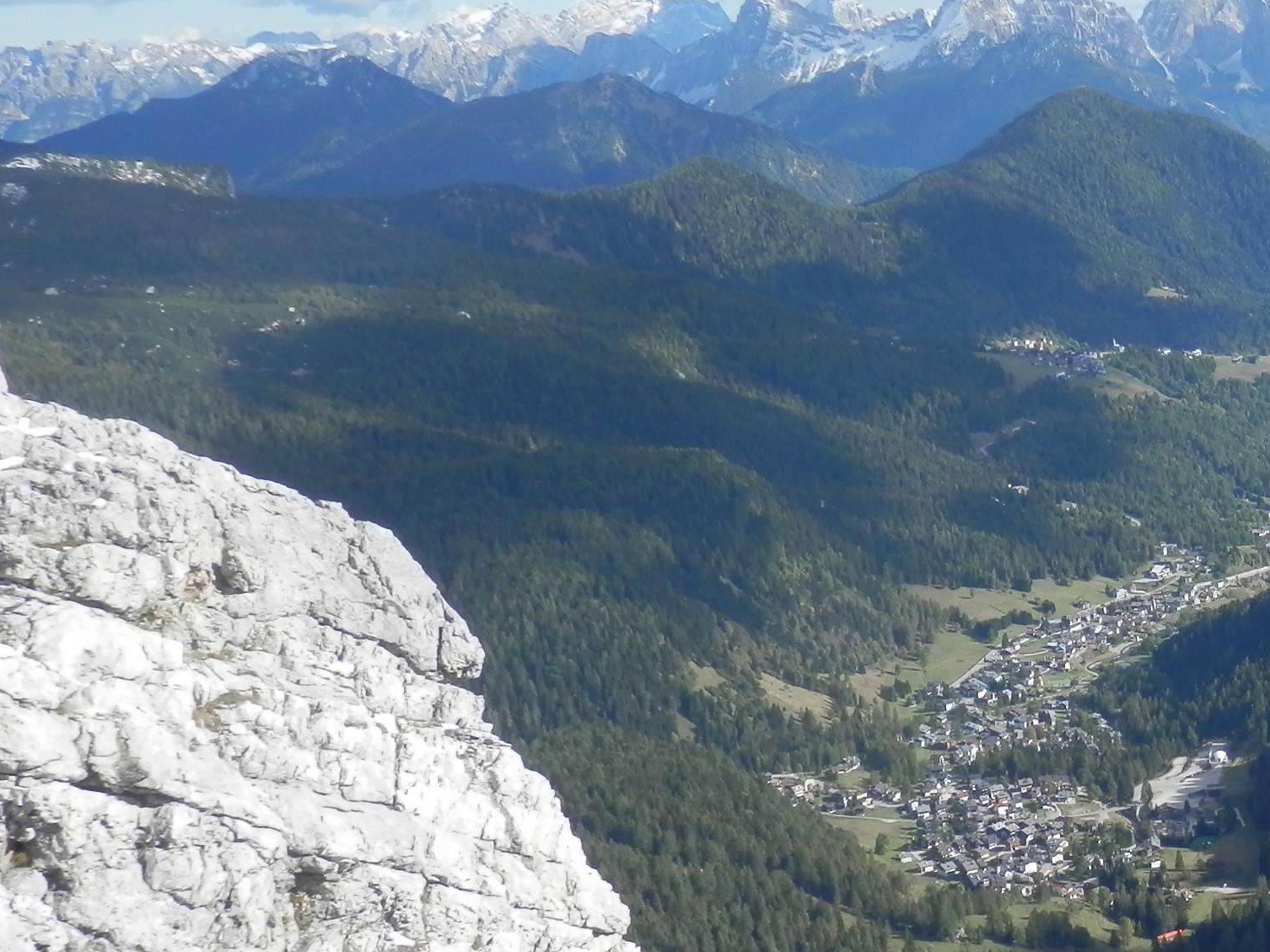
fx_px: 2385
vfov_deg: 22.5
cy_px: 649
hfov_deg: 27.7
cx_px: 1339
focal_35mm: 65
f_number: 3.3
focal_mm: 5.5
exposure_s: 1/640
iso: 80
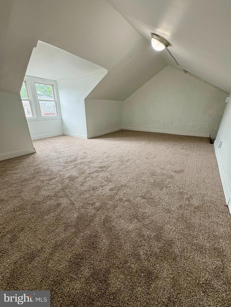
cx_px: 116
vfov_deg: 102.1
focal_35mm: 14
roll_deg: +0.2
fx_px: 125
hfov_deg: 85.7
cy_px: 154
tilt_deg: -18.7
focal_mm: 2.22
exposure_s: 1/120
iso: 160
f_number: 2.2
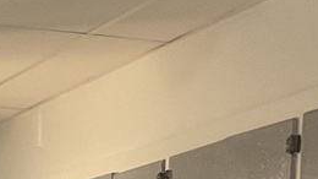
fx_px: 1475
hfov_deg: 12.3
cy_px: 557
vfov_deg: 6.3
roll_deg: -2.1
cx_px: 109
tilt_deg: -7.7
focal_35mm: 175
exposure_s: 1/60
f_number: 1.8
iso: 100
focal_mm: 3
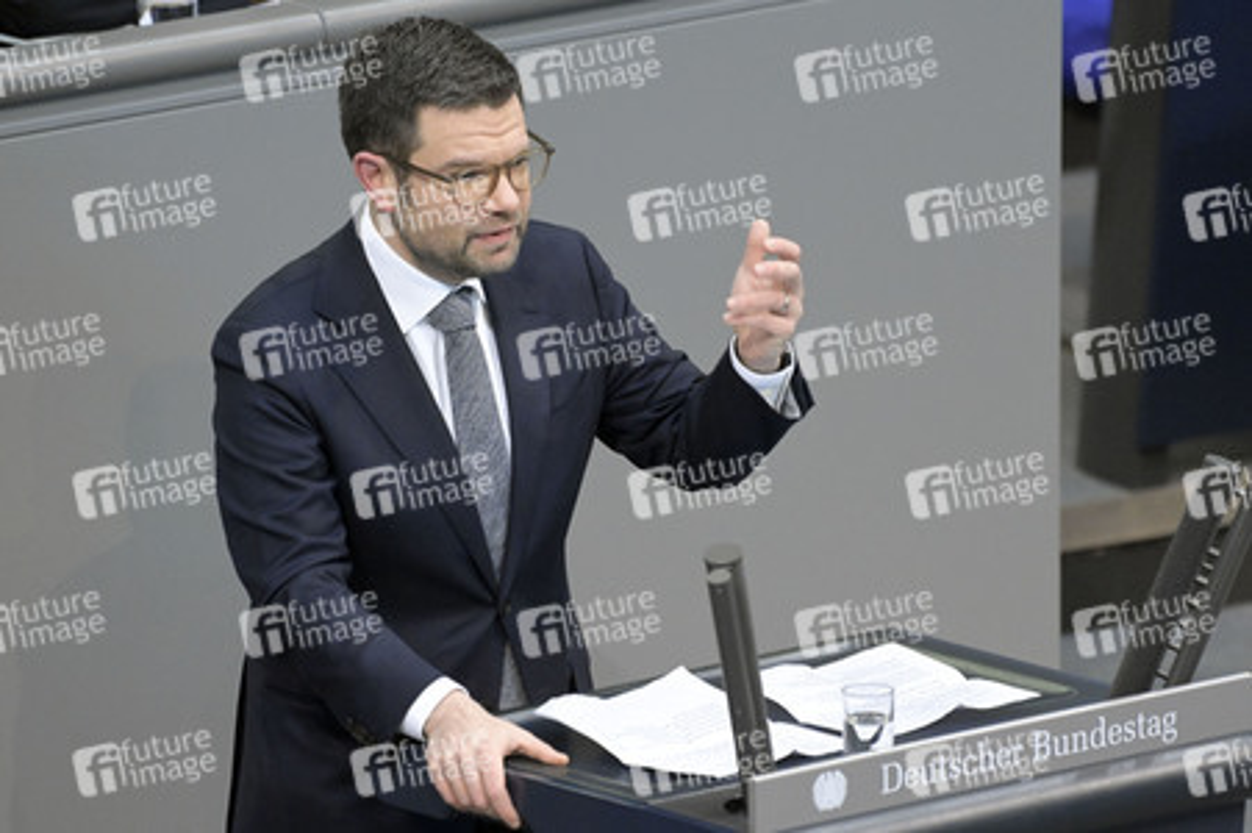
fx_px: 13901
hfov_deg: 5.2
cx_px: 626
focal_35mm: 400
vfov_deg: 3.4
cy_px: 416
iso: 16000
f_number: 5.6
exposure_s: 1/320
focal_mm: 400
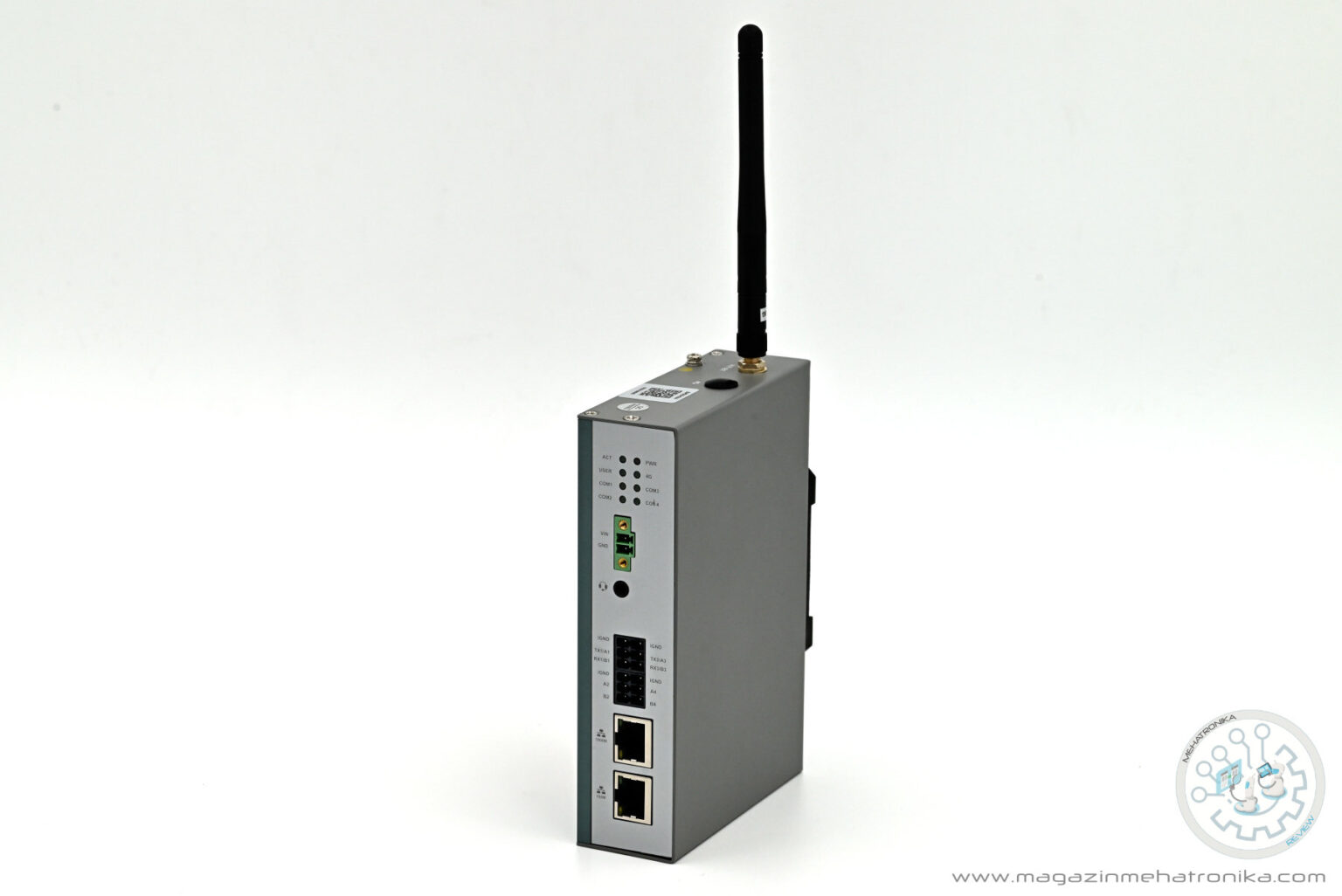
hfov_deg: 19.4
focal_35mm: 105
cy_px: 448
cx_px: 671
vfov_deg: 13.1
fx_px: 3916
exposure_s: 1/200
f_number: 14
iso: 800
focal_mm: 105
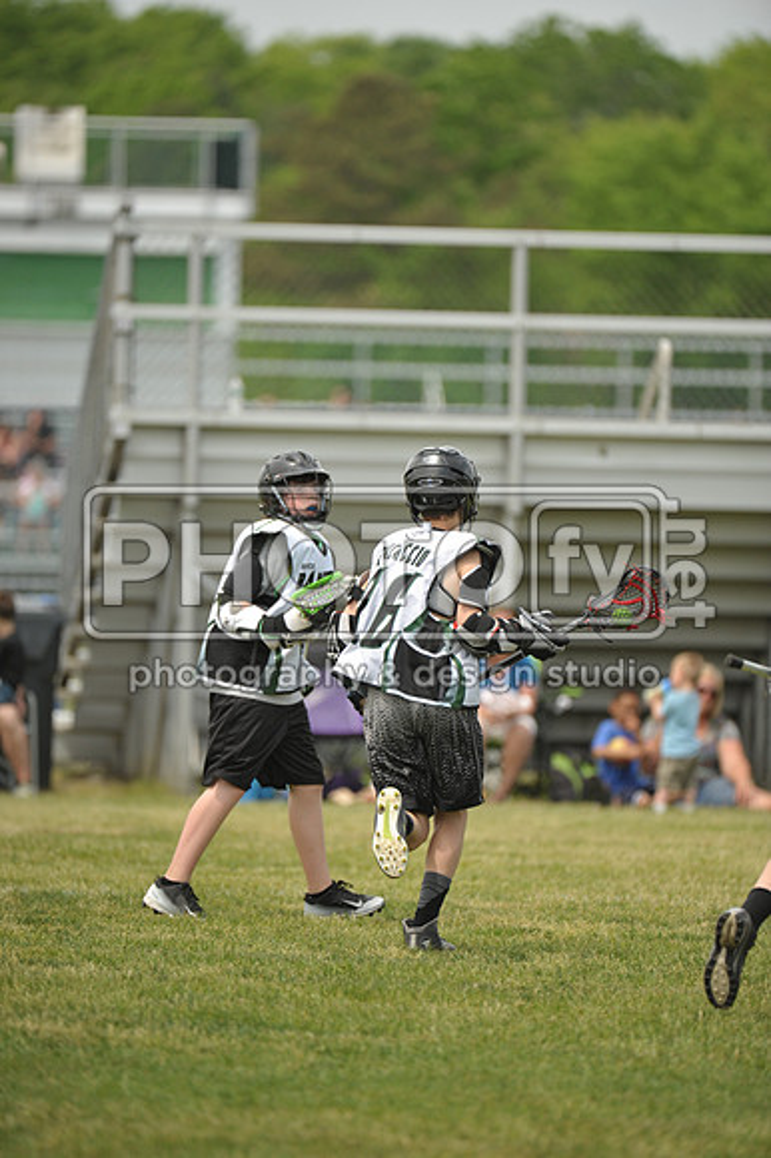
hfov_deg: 4.0
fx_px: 10935
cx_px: 386
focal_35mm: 340
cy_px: 579
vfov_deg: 6.1
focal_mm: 340
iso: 800
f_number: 4
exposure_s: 1/3200
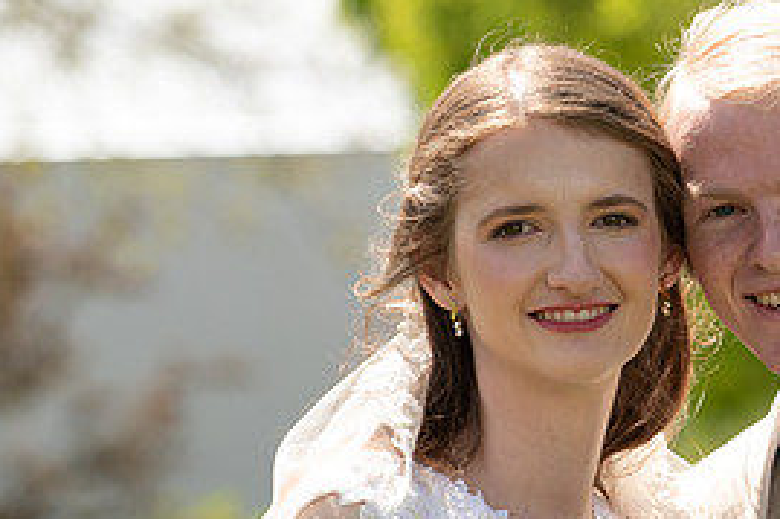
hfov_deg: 4.5
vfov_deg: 3.0
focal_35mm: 457
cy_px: 325
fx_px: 9895
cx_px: 795
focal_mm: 190
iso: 100
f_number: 6.3
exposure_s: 1/200
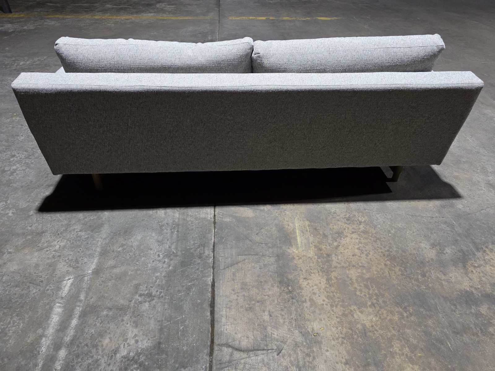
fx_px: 329
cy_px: 186
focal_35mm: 23
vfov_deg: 58.9
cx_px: 248
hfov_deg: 73.9
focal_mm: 6.3
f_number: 1.7
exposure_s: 1/120
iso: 400
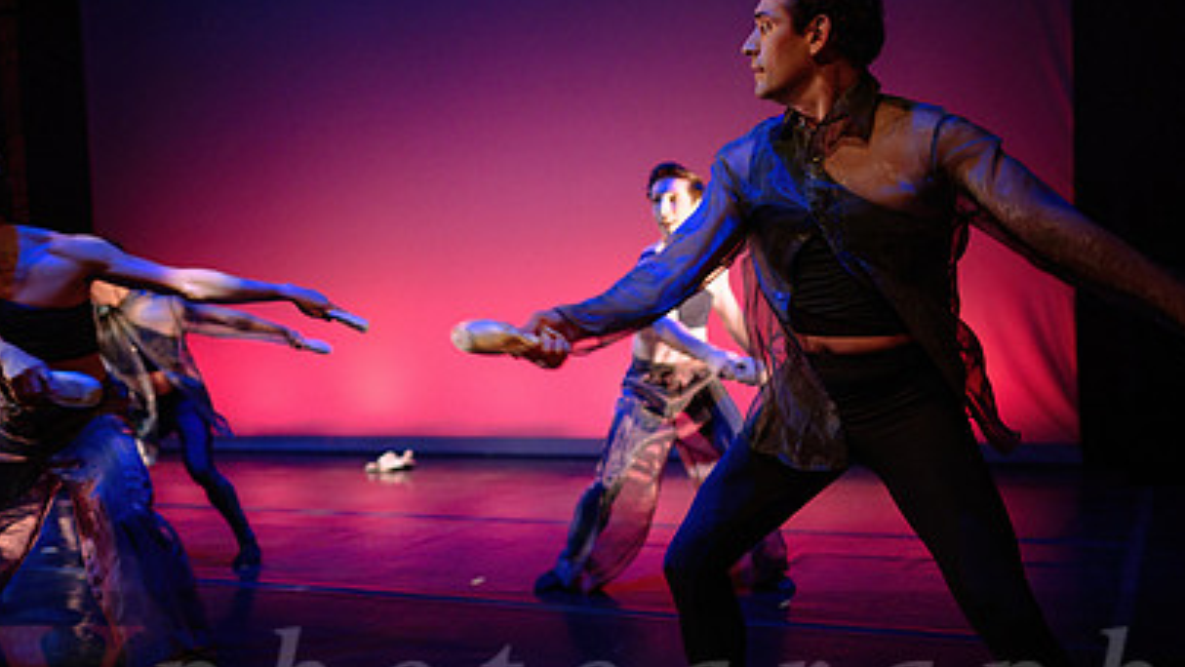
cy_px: 429
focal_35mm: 36
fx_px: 1131
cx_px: 667
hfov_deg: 55.1
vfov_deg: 32.7
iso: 1000
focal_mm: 24
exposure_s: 1/400
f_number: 1.4
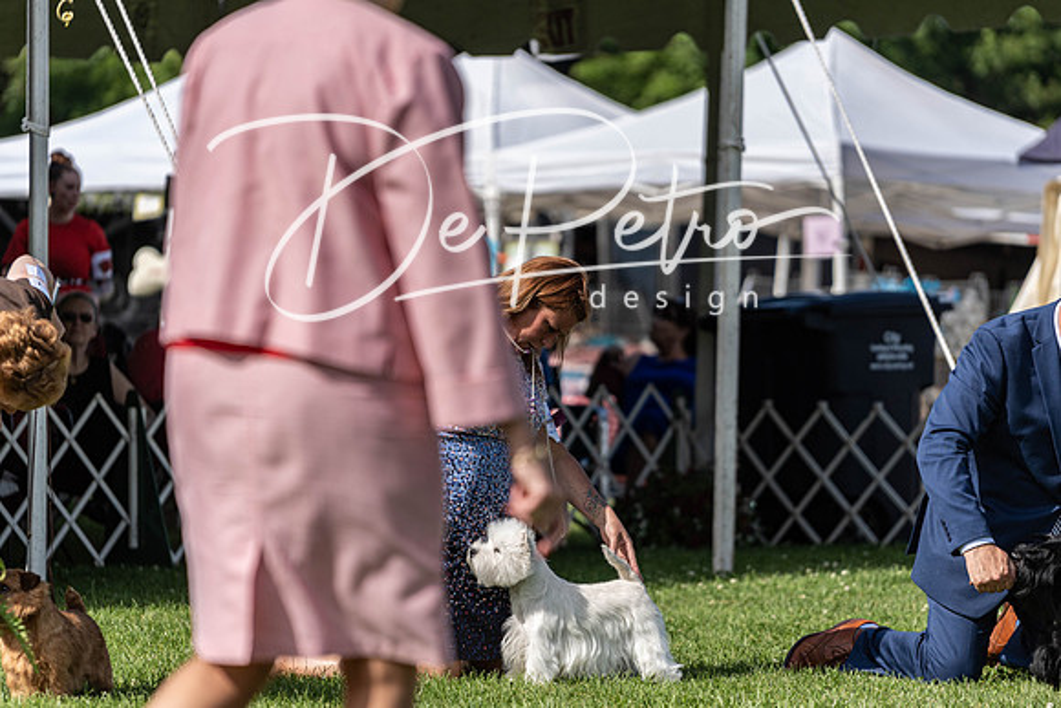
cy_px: 354
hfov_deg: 9.3
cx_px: 530
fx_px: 6488
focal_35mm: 220
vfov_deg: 6.2
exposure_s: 1/2000
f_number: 4
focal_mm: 200
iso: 250
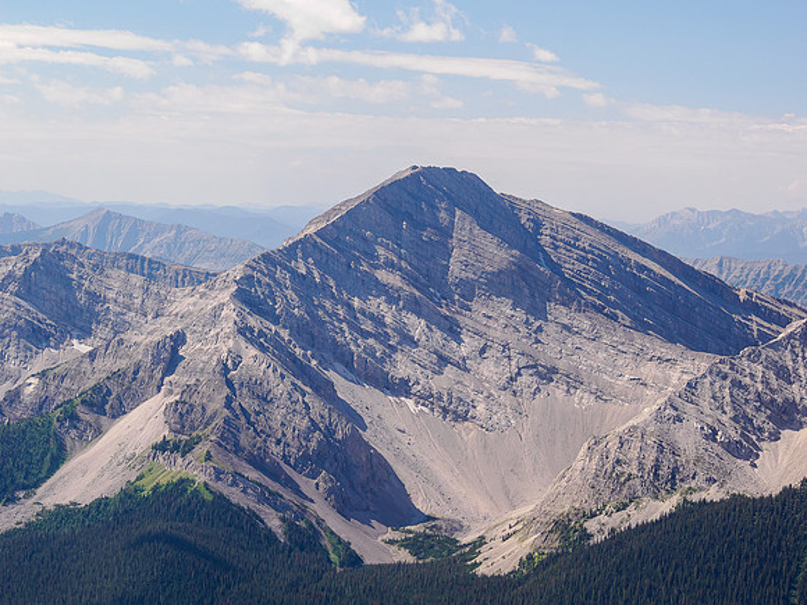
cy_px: 302
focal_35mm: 98
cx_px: 404
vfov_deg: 15.1
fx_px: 2285
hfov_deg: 20.0
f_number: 8
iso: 200
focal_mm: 49
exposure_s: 1/125
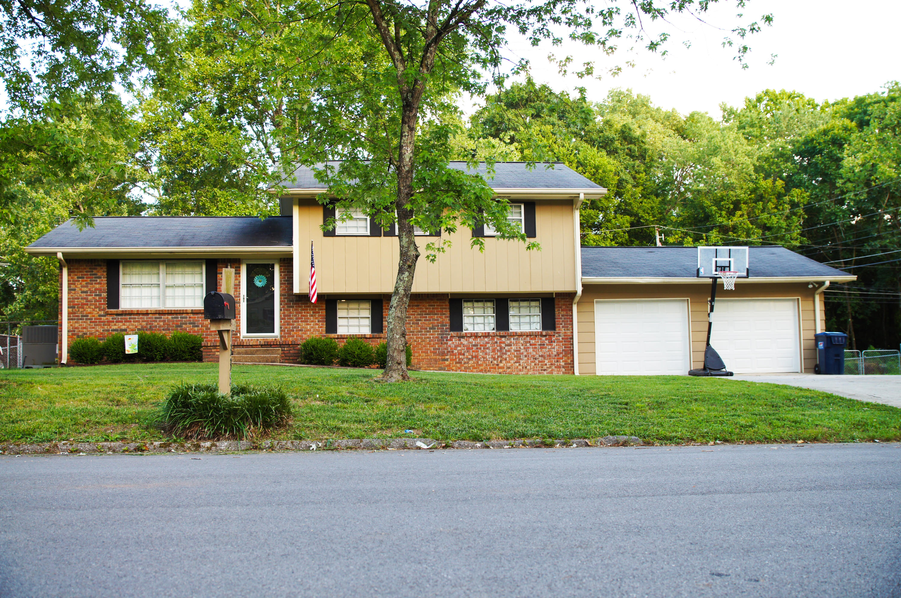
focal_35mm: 36
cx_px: 450
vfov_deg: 36.8
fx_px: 900
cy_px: 299
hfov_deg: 53.2
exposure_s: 1/60
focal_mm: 24
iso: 100
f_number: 3.5
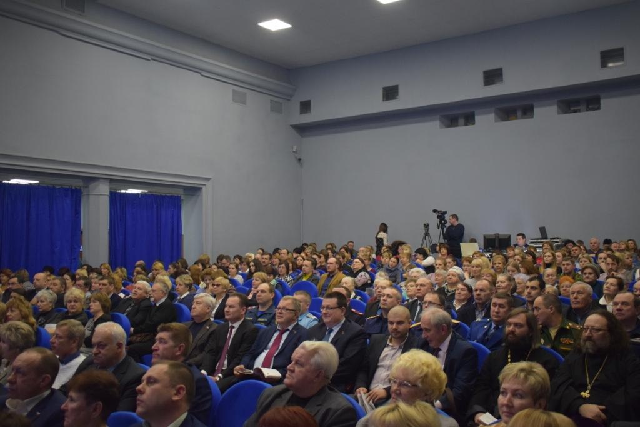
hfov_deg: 51.3
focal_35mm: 38
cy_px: 214
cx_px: 320
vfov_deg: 35.5
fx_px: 667
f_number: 4
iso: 2200
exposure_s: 1/60
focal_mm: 25
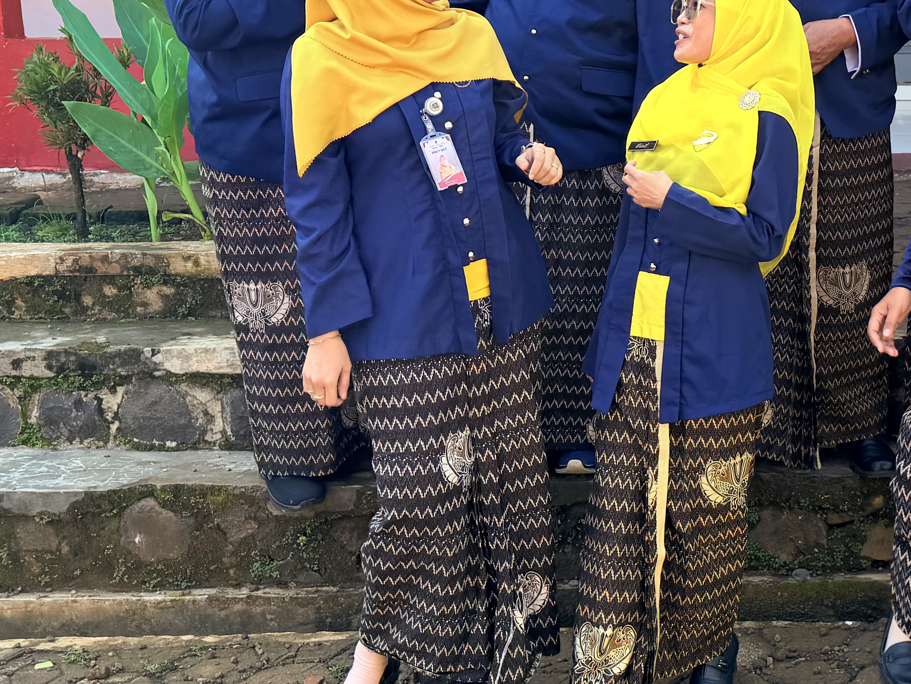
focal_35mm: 59
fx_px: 1553
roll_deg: +0.4
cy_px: 203
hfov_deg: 30.9
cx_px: 851
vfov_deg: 24.6
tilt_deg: -8.7
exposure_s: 1/488
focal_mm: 6.76
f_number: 1.78
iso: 80
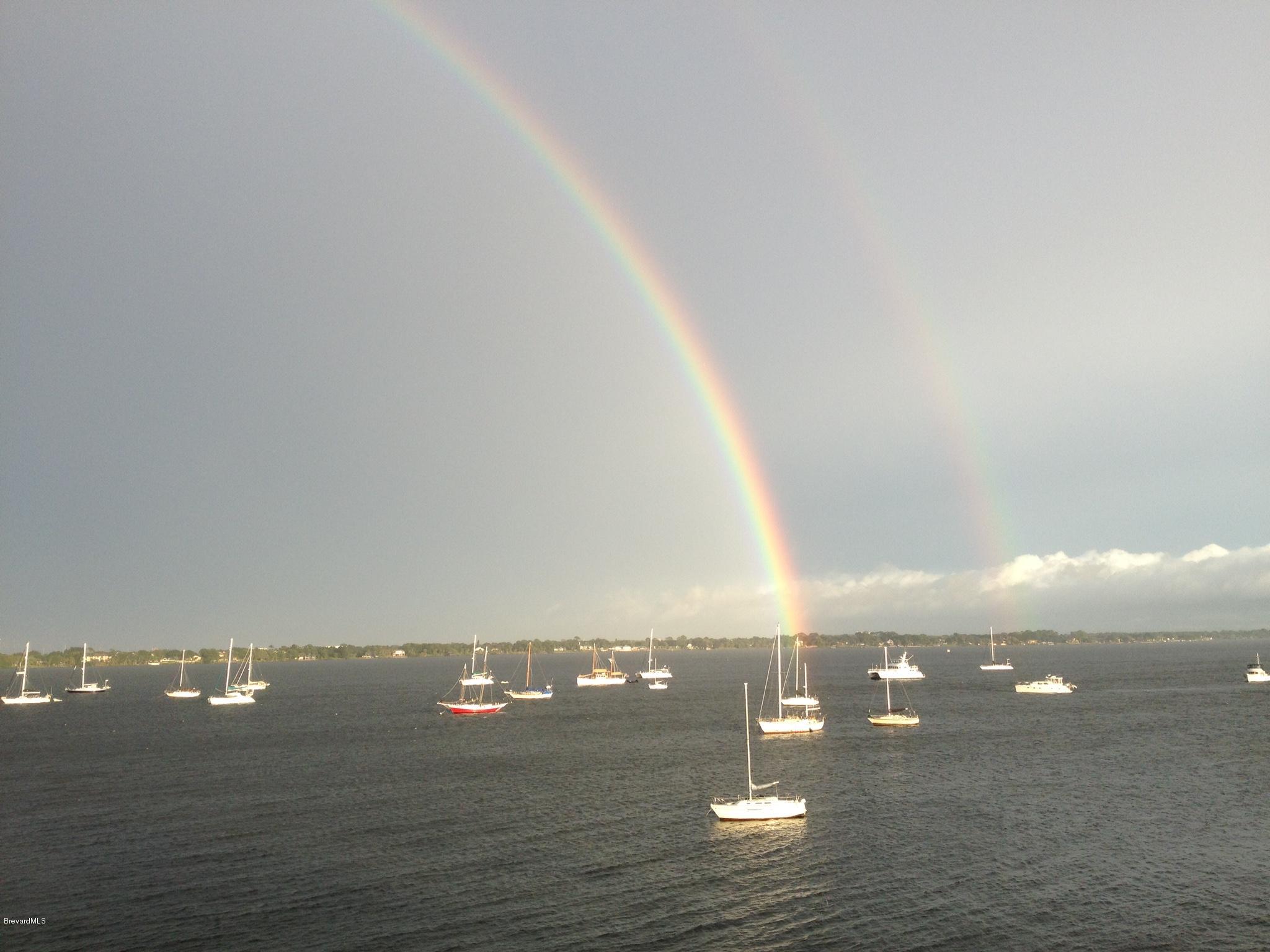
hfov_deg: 52.6
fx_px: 1284
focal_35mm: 35
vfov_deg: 40.7
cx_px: 635
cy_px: 476
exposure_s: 1/587
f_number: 2.4
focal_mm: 4.28
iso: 50
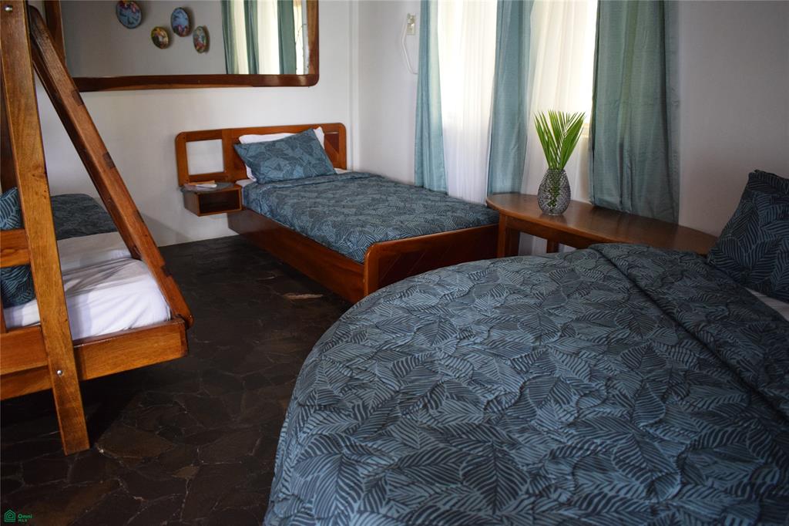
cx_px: 394
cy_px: 263
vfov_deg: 47.9
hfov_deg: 67.4
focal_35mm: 27
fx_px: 592
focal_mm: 18
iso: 2800
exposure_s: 1/30
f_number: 3.5
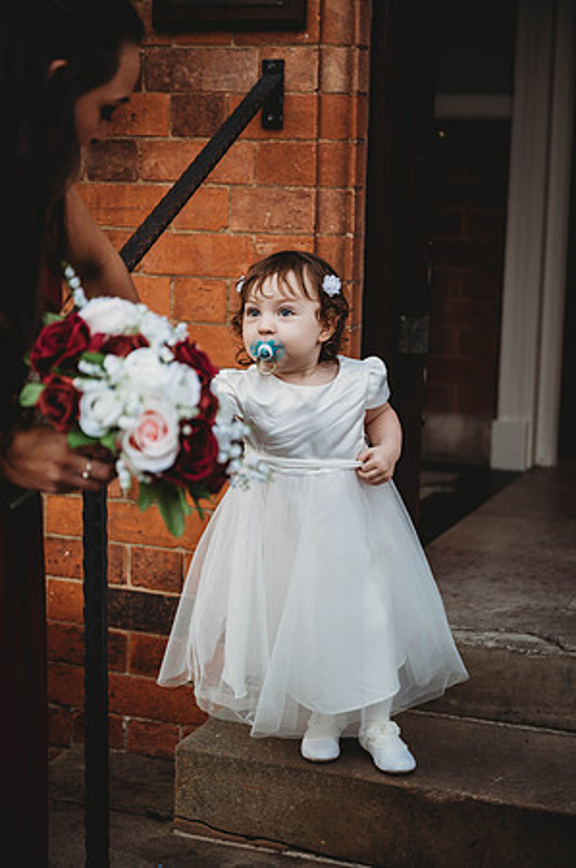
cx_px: 288
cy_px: 434
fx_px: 1515
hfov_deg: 21.5
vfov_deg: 31.9
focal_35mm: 63
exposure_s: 1/800
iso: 320
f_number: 2.8
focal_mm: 63
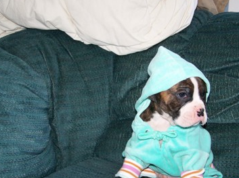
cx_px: 133
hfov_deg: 31.7
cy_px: 104
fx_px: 421
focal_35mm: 61
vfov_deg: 24.0
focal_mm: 8
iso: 80
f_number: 3
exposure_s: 1/60
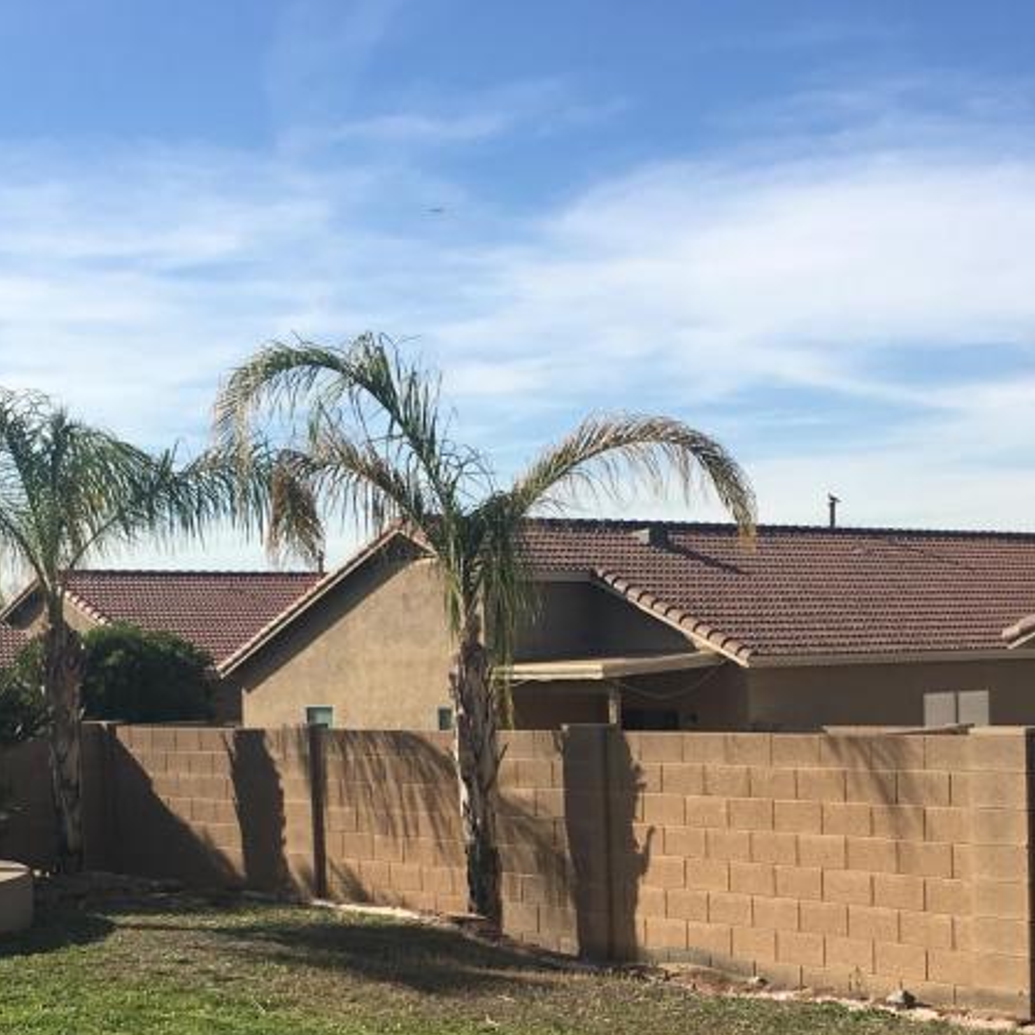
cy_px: 816
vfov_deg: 28.5
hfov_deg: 29.0
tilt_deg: -3.7
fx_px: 1996
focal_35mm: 59
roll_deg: +1.5
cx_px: 626
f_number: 2.2
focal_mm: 4.15
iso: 25
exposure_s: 1/1709
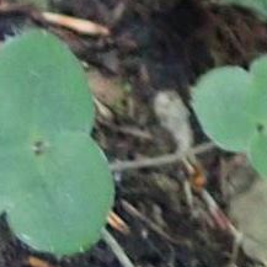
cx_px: -268
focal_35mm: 244
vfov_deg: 7.2
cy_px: 202
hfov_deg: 6.9
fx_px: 2129
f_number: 2.3
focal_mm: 5.5
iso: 800
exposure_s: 1/50
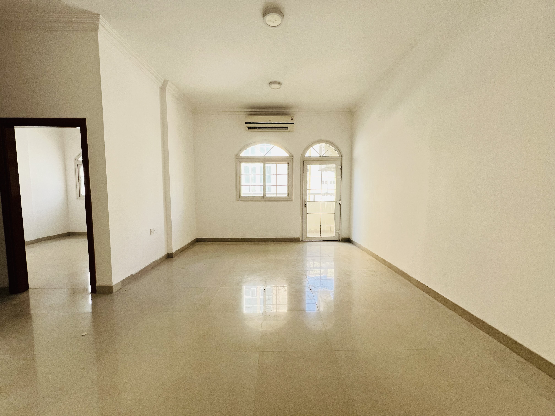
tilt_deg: -4.3
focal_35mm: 13
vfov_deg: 89.9
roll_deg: +0.7
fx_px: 208
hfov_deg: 106.2
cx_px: 278
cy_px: 208
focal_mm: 1.57
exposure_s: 1/99
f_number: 1.8
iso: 200
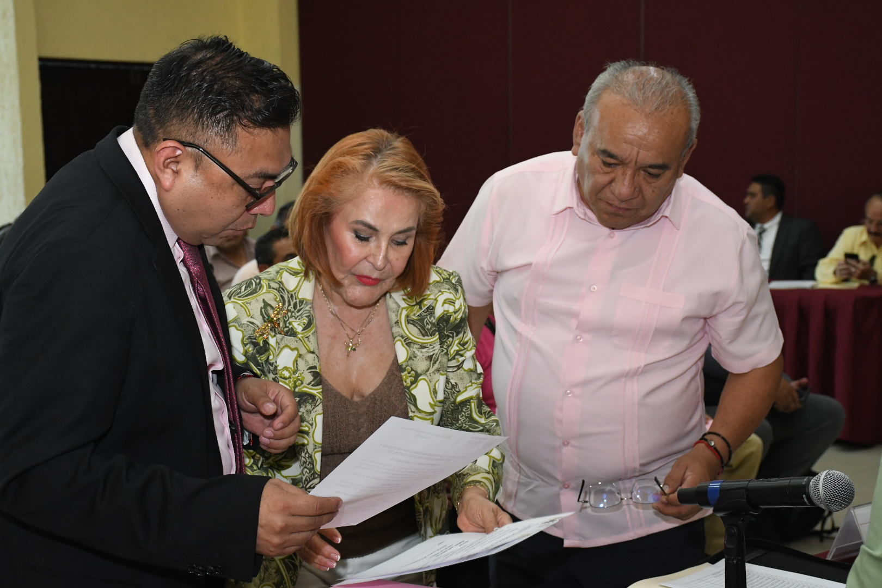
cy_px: 294
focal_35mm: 67
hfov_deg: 30.1
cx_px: 441
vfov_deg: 20.3
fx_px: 1641
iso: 2500
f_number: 7.1
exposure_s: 1/125
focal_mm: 45
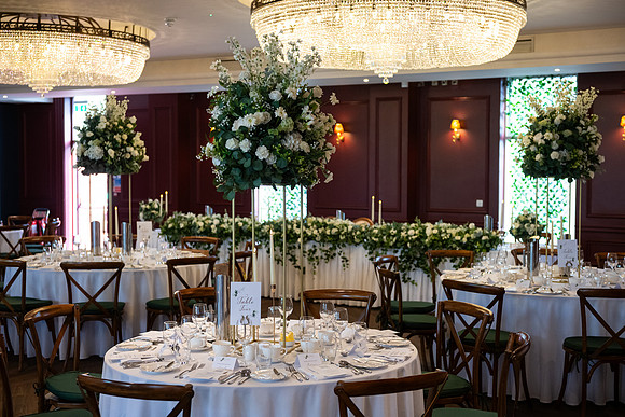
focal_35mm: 52
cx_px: 312
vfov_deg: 26.0
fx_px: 903
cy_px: 208
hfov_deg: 38.2
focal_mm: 52
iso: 800
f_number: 3.5
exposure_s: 1/160
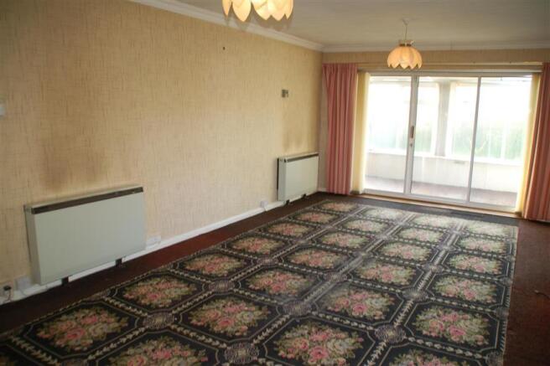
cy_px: 183
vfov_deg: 47.9
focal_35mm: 27
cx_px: 275
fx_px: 412
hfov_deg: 67.4
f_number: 3.5
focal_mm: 18
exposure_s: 1/25
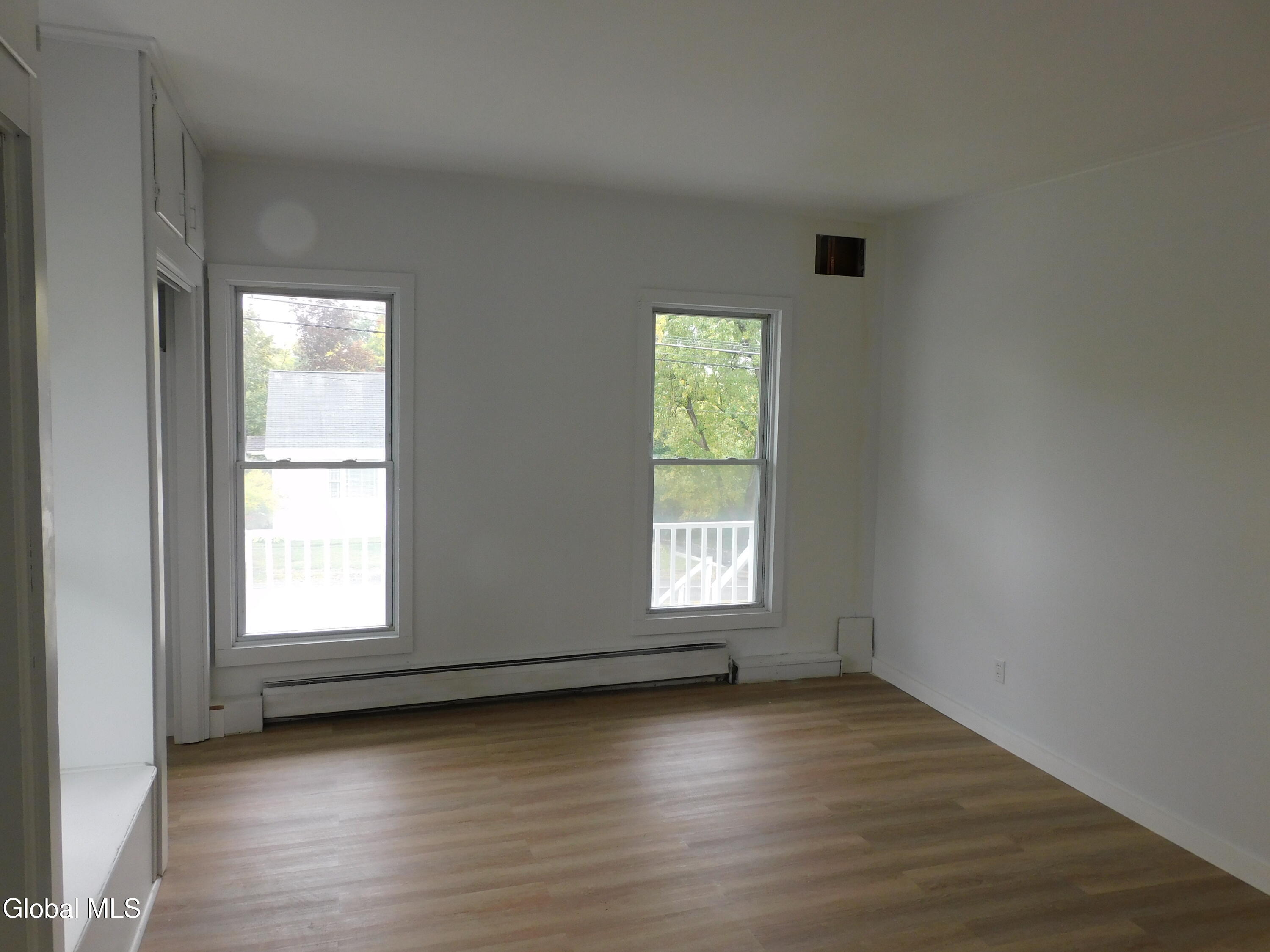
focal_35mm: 24
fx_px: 881
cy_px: 476
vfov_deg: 56.8
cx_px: 635
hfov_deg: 71.6
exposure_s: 1/50
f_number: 3.3
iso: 125
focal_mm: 4.3
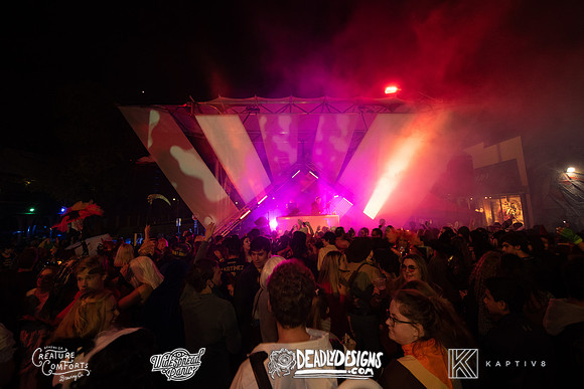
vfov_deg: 71.8
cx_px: 295
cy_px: 170
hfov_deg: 94.9
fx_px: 268
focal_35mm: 17
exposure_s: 1/60
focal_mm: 14
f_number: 3.5
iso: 2000
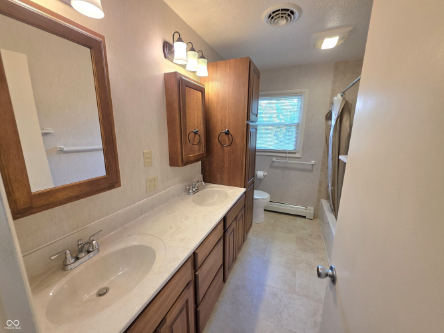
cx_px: 222
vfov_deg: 89.9
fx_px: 167
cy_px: 166
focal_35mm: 13
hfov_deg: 106.2
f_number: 1.9
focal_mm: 2.2
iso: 100
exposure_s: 1/120
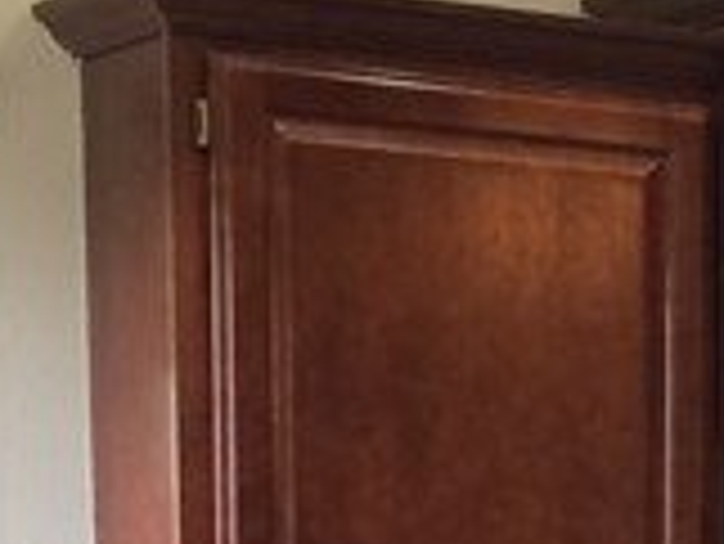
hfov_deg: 10.1
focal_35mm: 184
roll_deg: -1.5
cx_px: 1322
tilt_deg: -7.5
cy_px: 1187
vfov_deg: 7.7
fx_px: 3851
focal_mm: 4.15
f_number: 2.2
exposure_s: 1/30
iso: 64
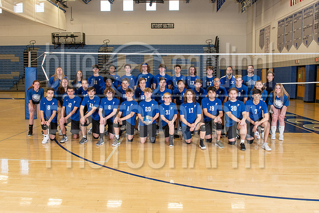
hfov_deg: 62.2
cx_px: 152
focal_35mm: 30
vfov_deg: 43.8
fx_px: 264
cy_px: 100
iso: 1600
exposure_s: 1/250
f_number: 5.6
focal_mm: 24
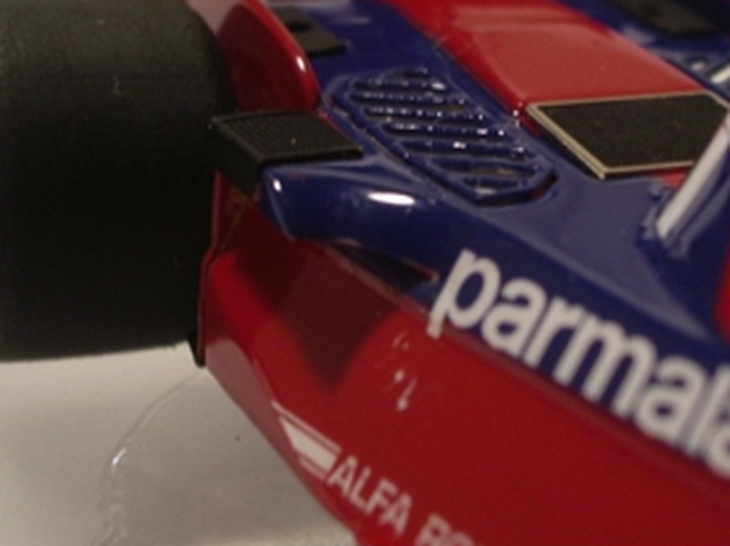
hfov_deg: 17.1
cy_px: 158
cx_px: 502
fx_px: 2422
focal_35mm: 115
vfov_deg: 12.8
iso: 160
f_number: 3.5
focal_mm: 10.2
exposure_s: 1/10
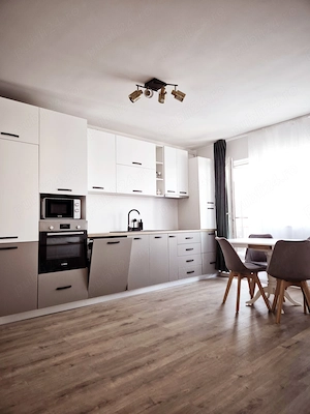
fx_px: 275
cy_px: 207
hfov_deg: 58.9
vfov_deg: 73.9
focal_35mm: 23
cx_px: 155
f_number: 1.8
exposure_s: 1/25
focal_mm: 5.4
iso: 125
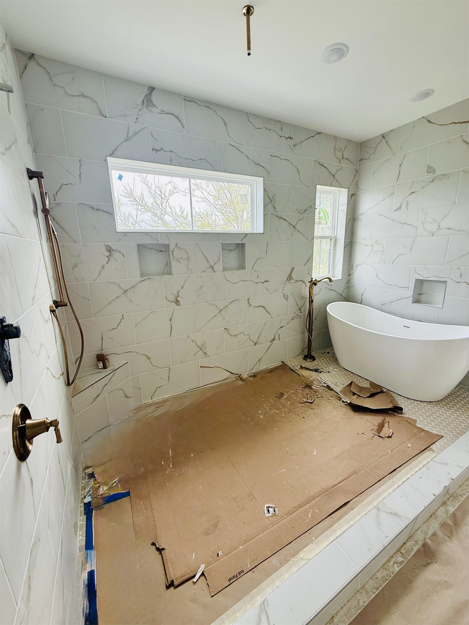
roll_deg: +1.7
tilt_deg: -13.9
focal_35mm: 14
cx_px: 234
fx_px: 253
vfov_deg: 102.1
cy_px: 312
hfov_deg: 85.7
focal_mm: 2.22
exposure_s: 1/99
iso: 64
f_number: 2.2
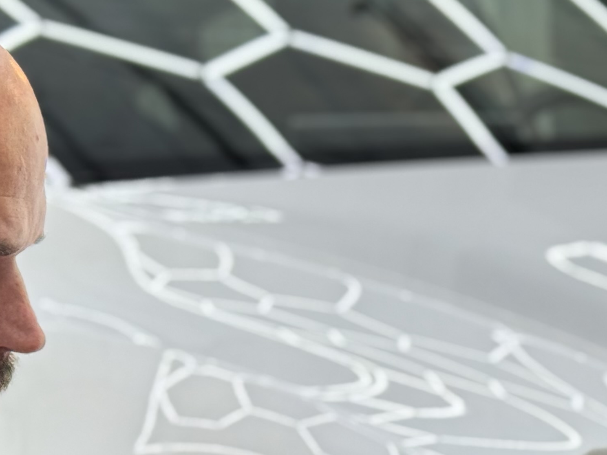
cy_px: 580
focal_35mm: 130
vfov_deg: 11.1
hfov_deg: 15.1
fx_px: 2280
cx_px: 472
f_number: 1.78
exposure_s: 1/220
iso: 50
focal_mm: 6.76
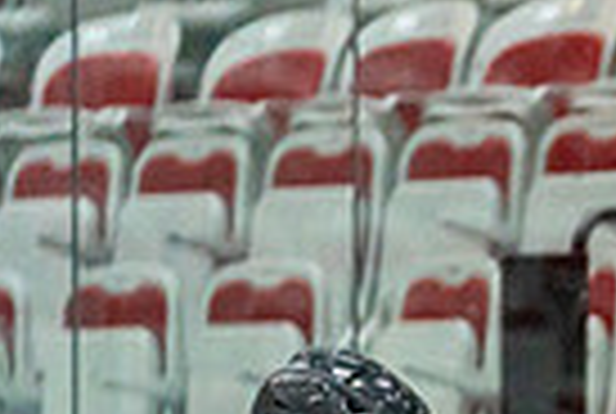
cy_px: 826
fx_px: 11644
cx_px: 1245
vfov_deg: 2.0
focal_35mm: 679
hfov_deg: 3.0
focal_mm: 147
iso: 3200
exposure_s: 1/1250
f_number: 2.8
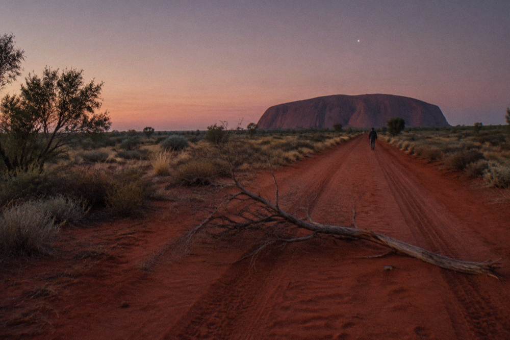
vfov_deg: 33.4
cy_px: 170
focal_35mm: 40
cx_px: 255
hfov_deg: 48.5
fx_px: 566
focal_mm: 40
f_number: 3.5
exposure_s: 1/125
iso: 4000
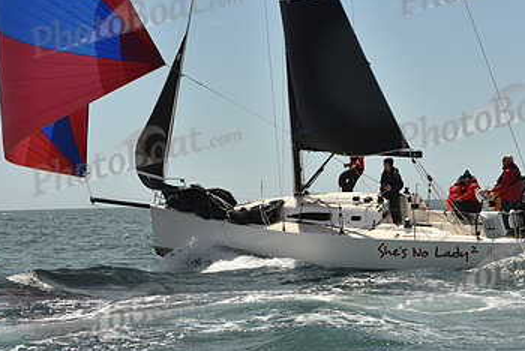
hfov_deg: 17.6
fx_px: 1693
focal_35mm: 116
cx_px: 321
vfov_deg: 11.8
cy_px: 214
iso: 320
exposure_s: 1/800
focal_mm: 70
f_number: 13
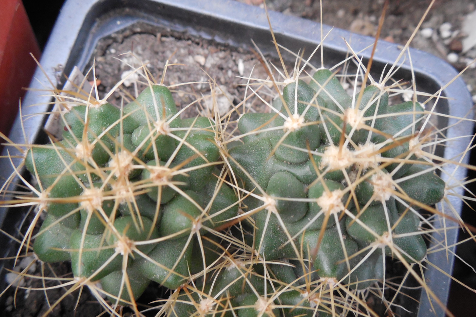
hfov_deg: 57.2
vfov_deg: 39.9
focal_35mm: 33
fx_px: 436
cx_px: 233
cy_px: 145
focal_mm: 5.6
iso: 400
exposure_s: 1/13
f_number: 3.6
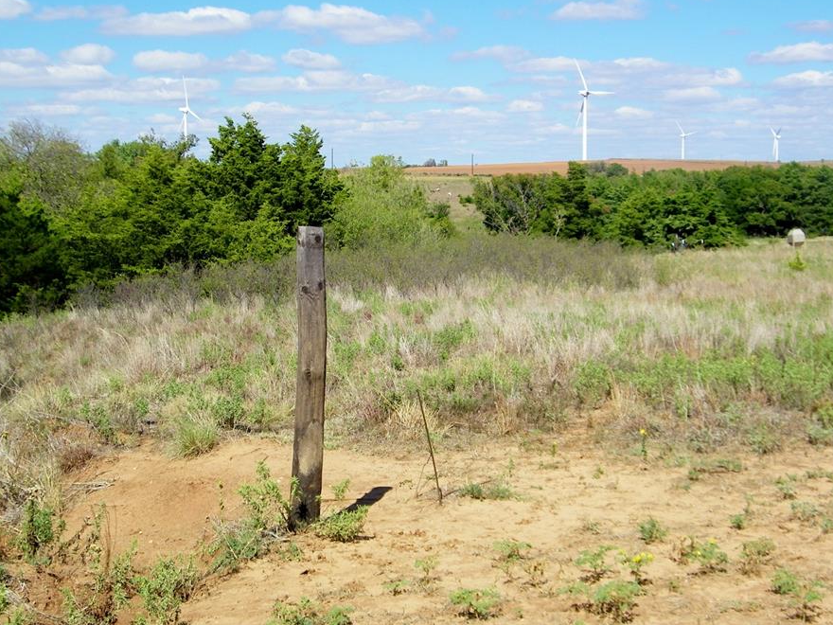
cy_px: 338
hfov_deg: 33.8
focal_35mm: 57
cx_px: 433
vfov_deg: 25.7
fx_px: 1372
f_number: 8
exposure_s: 1/200
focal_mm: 8.8
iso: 80
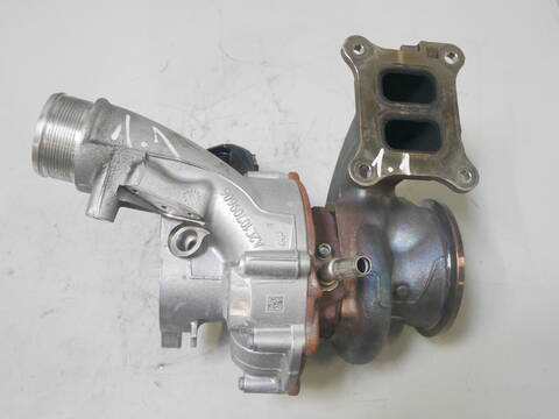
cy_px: 210
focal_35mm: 32
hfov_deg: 56.8
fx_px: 517
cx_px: 280
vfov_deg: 44.2
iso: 1600
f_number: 4
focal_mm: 16
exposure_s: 1/60
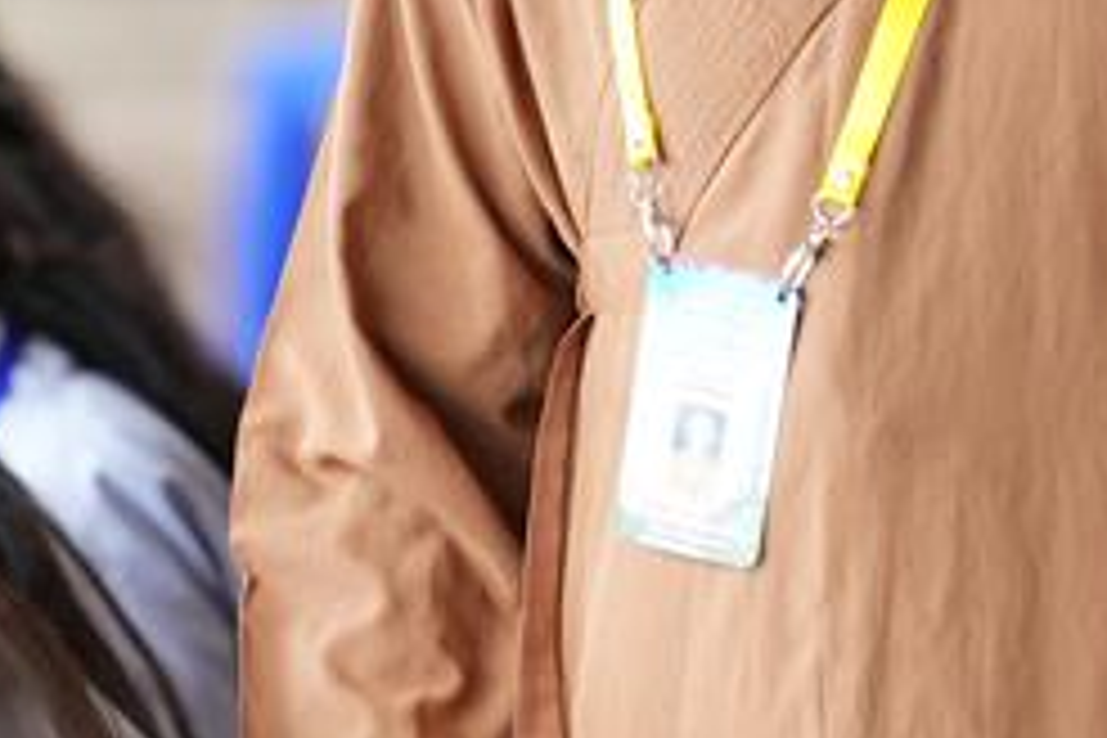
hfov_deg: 2.7
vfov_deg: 1.8
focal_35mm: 772
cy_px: 27
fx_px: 23737
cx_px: 554
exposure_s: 1/125
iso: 500
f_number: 2.8
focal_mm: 158
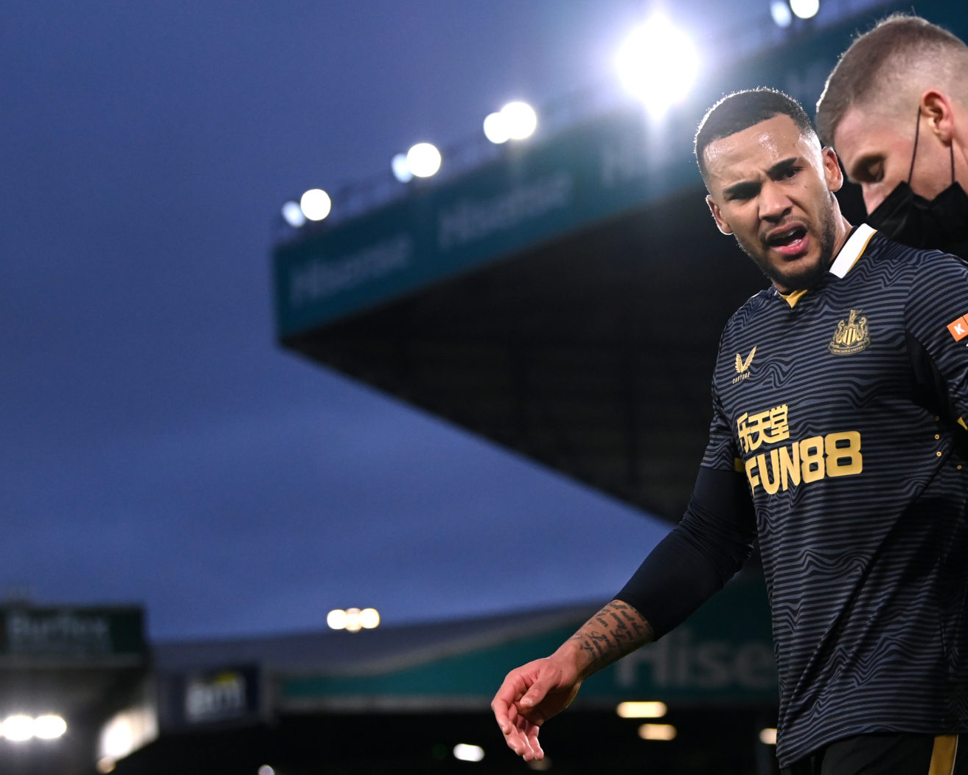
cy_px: 440
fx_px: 4298
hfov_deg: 12.7
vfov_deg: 10.3
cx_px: 919
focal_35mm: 150
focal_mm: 82
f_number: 3.5
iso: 2500
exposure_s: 1/2000
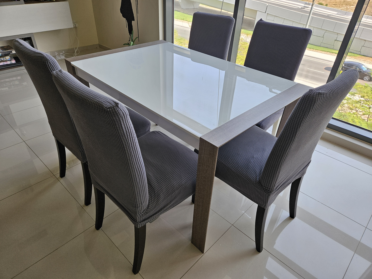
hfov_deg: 73.9
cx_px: 186
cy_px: 140
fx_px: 247
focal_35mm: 23
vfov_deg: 58.9
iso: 80
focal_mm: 5.4
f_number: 1.8
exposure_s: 1/180
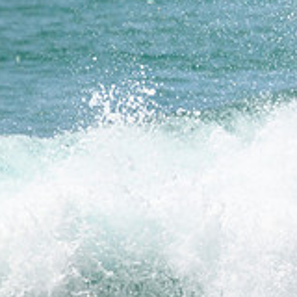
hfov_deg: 0.7
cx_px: 518
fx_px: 23928
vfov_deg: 0.7
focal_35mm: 2465
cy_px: 114
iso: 1000
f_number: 11
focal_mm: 800
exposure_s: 1/3200
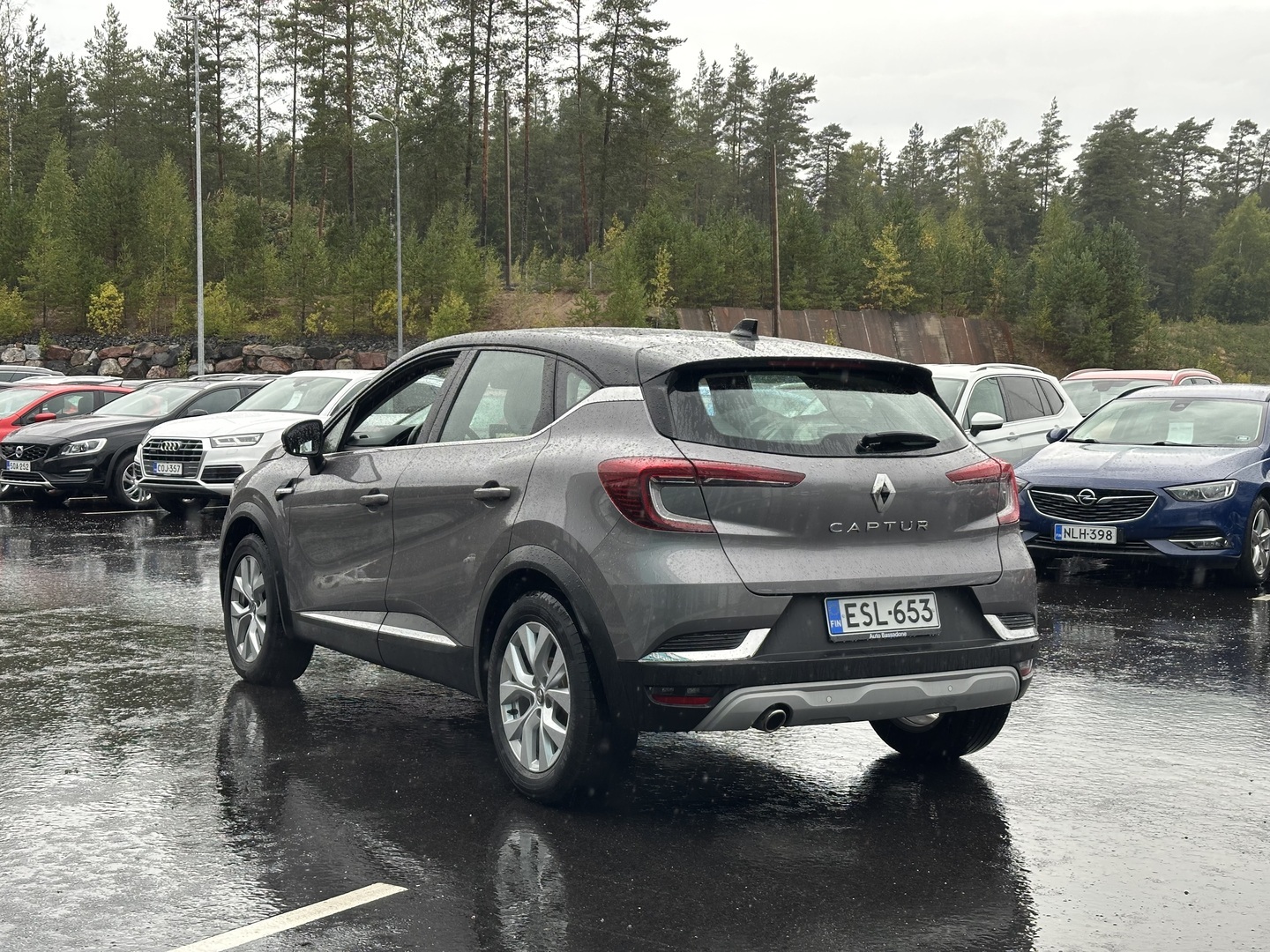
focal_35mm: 48
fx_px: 1761
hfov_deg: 39.7
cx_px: 635
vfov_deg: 30.3
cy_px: 476
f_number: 1.78
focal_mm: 6.86
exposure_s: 1/172
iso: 80
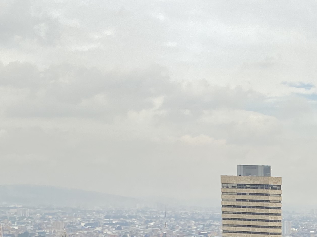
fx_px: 769
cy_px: 329
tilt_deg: -10.0
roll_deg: -1.1
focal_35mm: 84
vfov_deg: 16.4
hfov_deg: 20.7
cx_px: 437
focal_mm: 4.25
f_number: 1.8
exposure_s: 1/2141
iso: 32
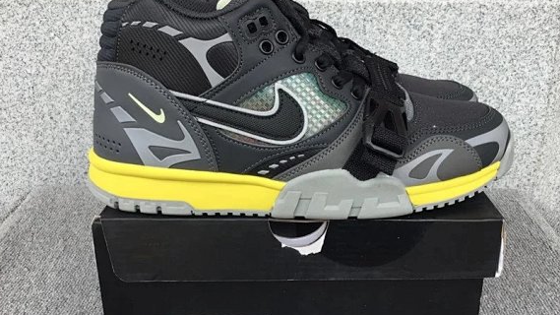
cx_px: 295
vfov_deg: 31.2
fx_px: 564
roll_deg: -0.4
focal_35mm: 38
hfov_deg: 52.8
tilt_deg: -20.6
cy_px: 170
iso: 25
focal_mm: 3.3
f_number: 2.4
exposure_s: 1/195
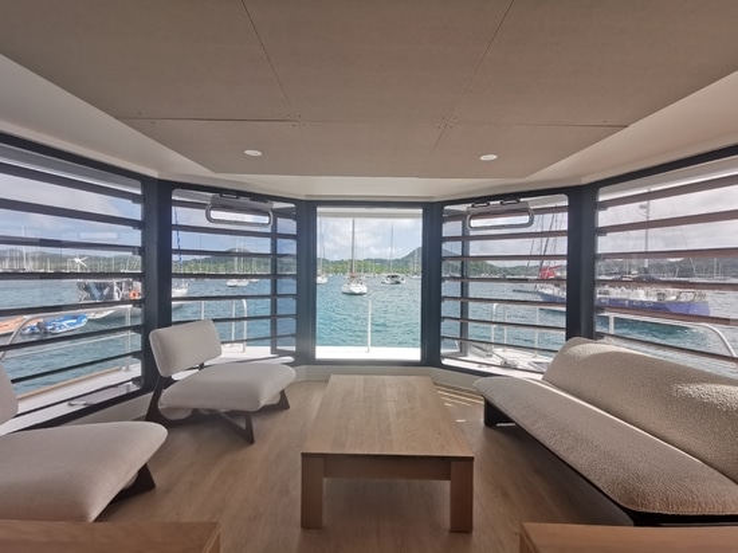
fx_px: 341
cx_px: 369
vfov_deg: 78.1
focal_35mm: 16
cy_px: 276
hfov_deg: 94.5
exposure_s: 1/567
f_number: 2.2
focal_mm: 2.35
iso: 50
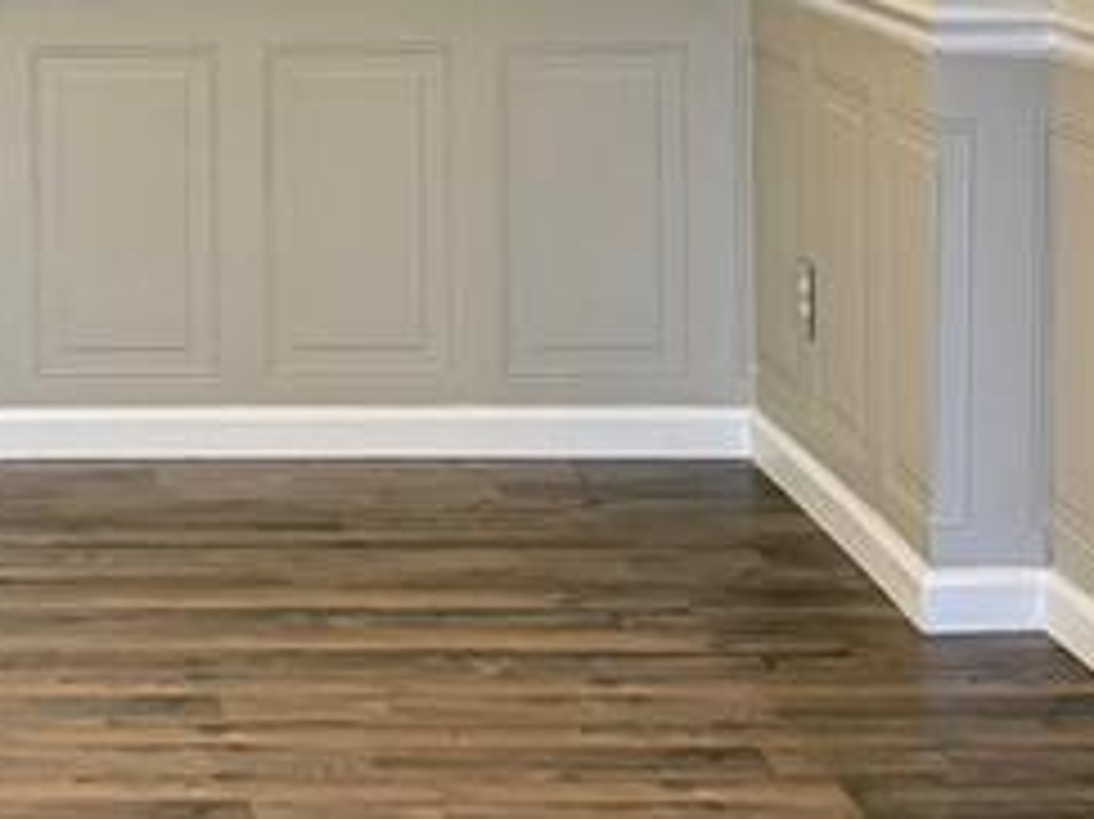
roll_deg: -0.1
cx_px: -32
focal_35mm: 101
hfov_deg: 18.9
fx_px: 3190
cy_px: -180
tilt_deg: -1.8
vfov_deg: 14.2
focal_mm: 6.76
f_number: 1.78
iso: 250
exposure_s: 1/60
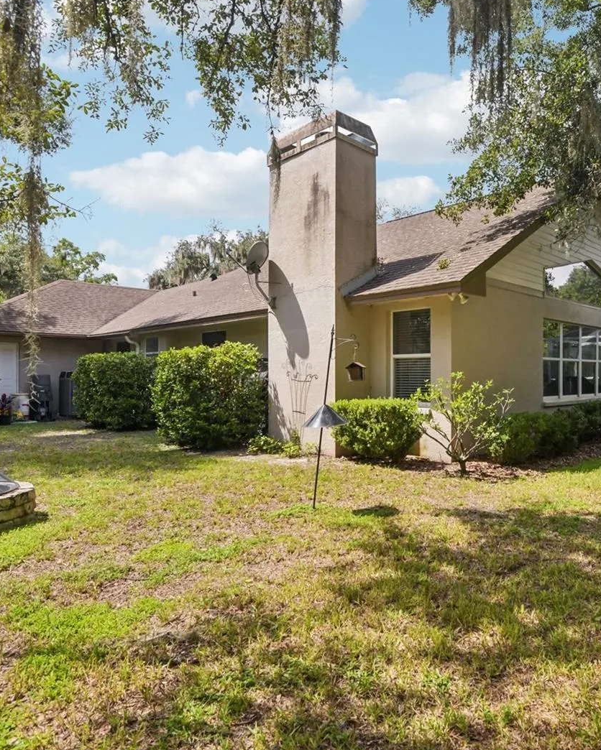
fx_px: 511
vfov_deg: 72.6
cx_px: 412
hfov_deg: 59.2
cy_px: 373
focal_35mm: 23
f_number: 8
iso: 400
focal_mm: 16
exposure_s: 1/800
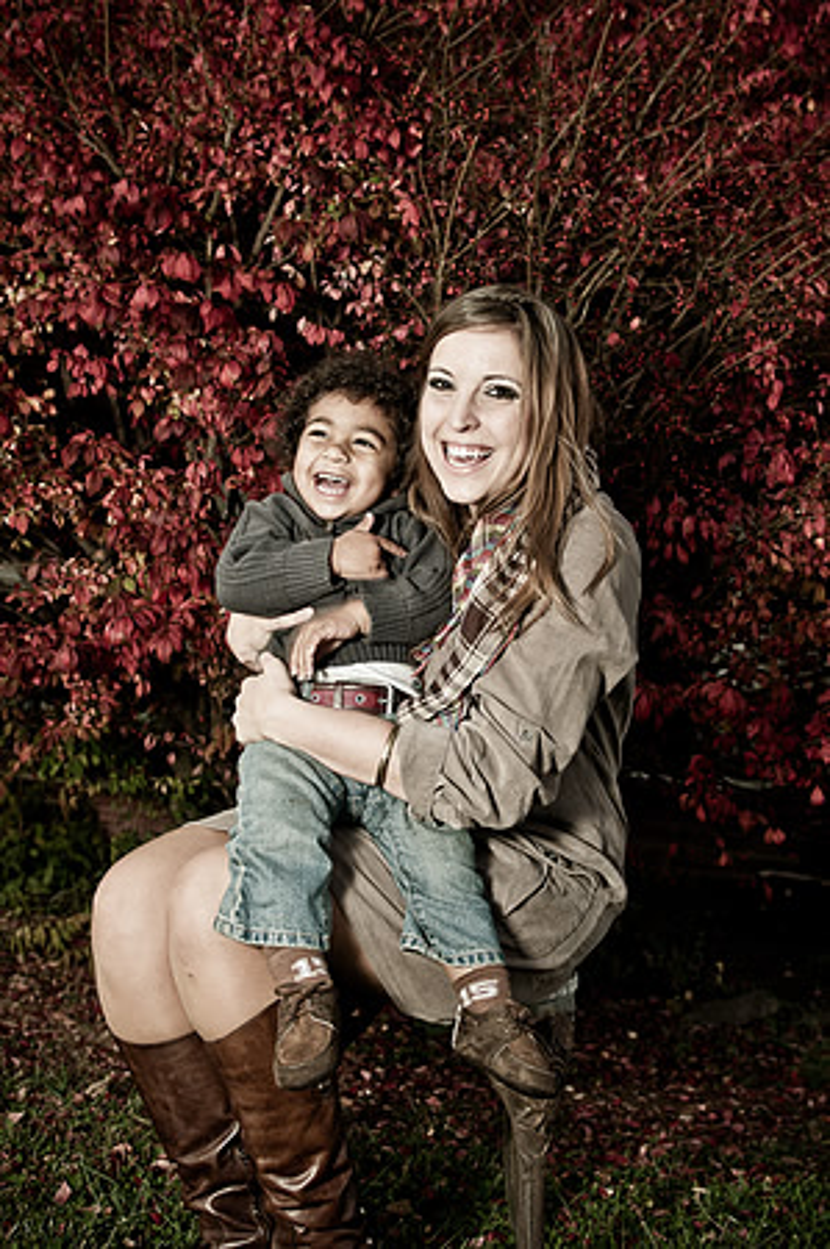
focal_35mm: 36
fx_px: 1248
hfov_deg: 36.8
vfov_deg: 53.2
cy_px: 624
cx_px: 415
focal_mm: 24
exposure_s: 1/60
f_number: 2.8
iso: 200
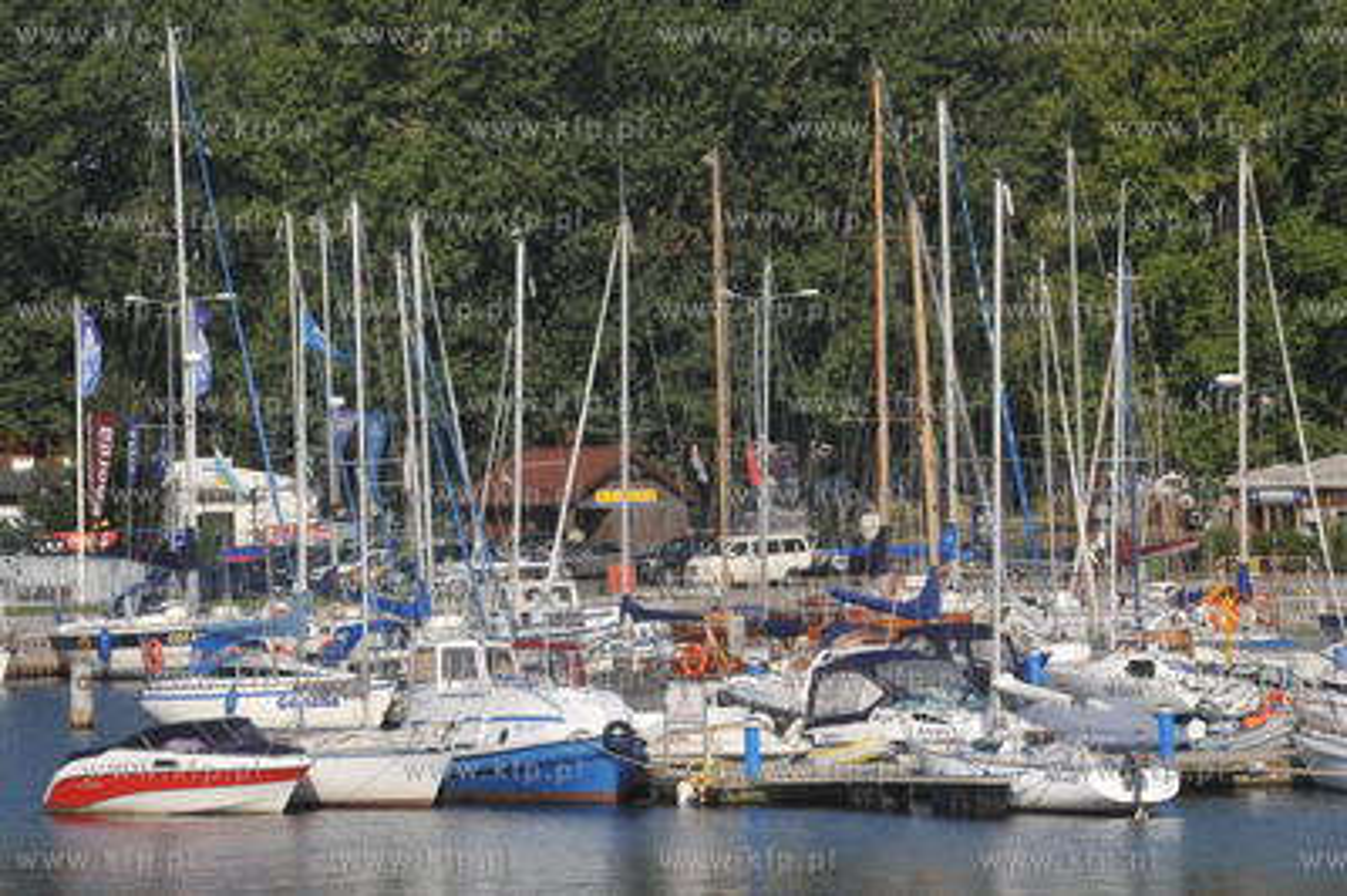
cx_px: 674
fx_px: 7477
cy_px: 448
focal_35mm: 200
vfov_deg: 6.9
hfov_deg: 10.3
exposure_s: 1/800
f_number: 11
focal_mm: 200
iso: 400
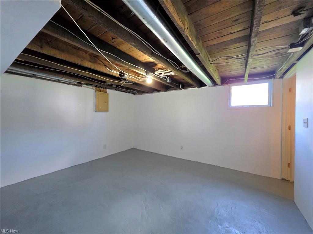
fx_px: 118
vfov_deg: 89.9
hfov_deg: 106.2
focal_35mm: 13
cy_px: 117
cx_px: 156
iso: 640
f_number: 1.9
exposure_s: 1/60.2
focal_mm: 2.2
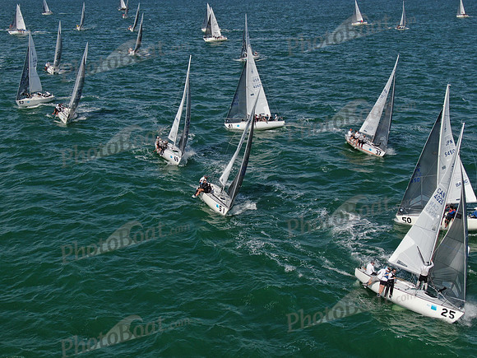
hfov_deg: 39.7
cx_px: 238
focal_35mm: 48
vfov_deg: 30.3
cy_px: 179
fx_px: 661
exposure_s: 1/1250
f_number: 3.8
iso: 100
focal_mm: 8.6
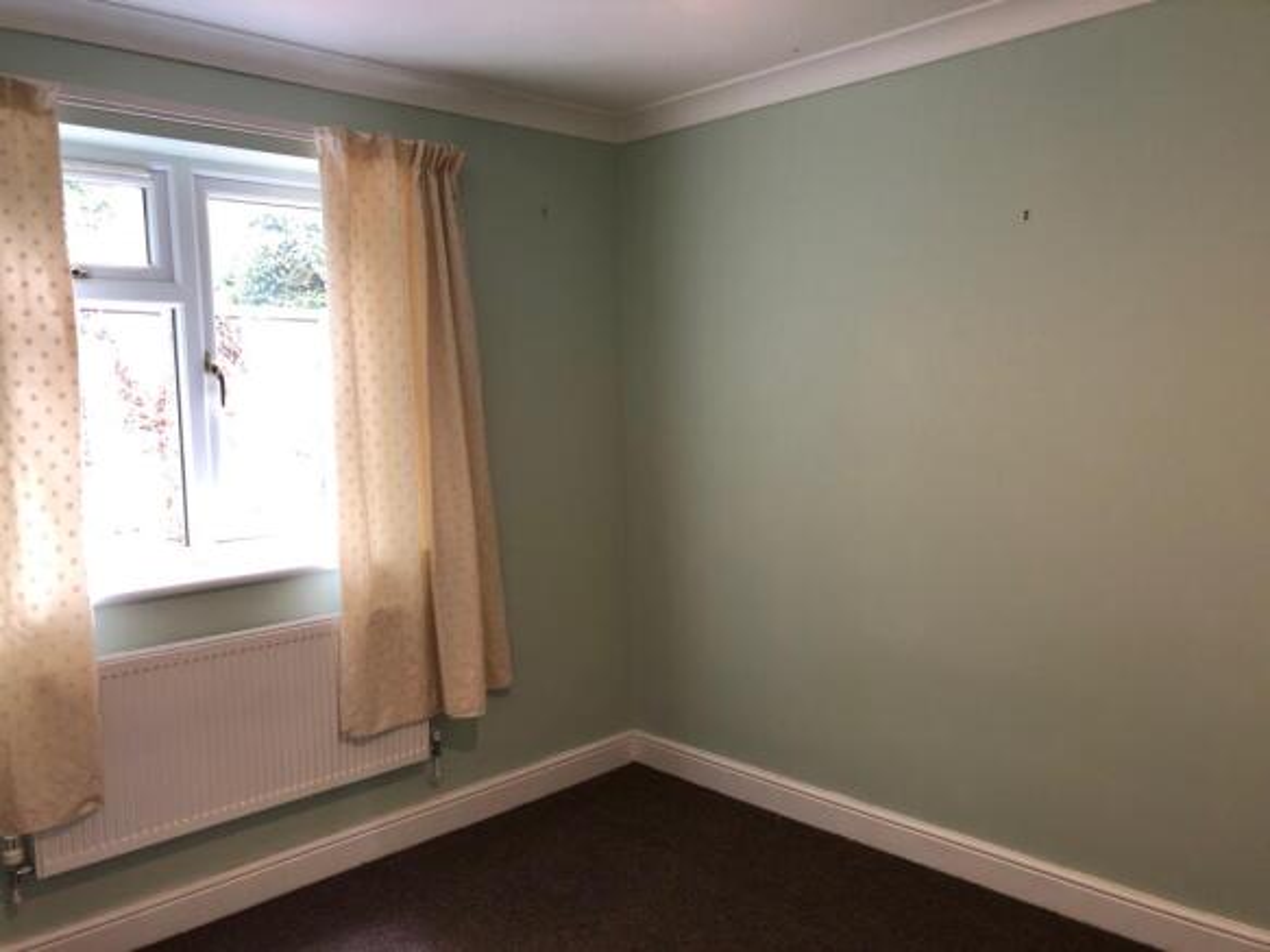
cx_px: 635
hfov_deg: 63.5
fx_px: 1027
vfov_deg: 49.7
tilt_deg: -4.4
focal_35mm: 28
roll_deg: +2.0
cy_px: 476
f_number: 1.8
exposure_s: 1/20
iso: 40
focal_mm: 3.99
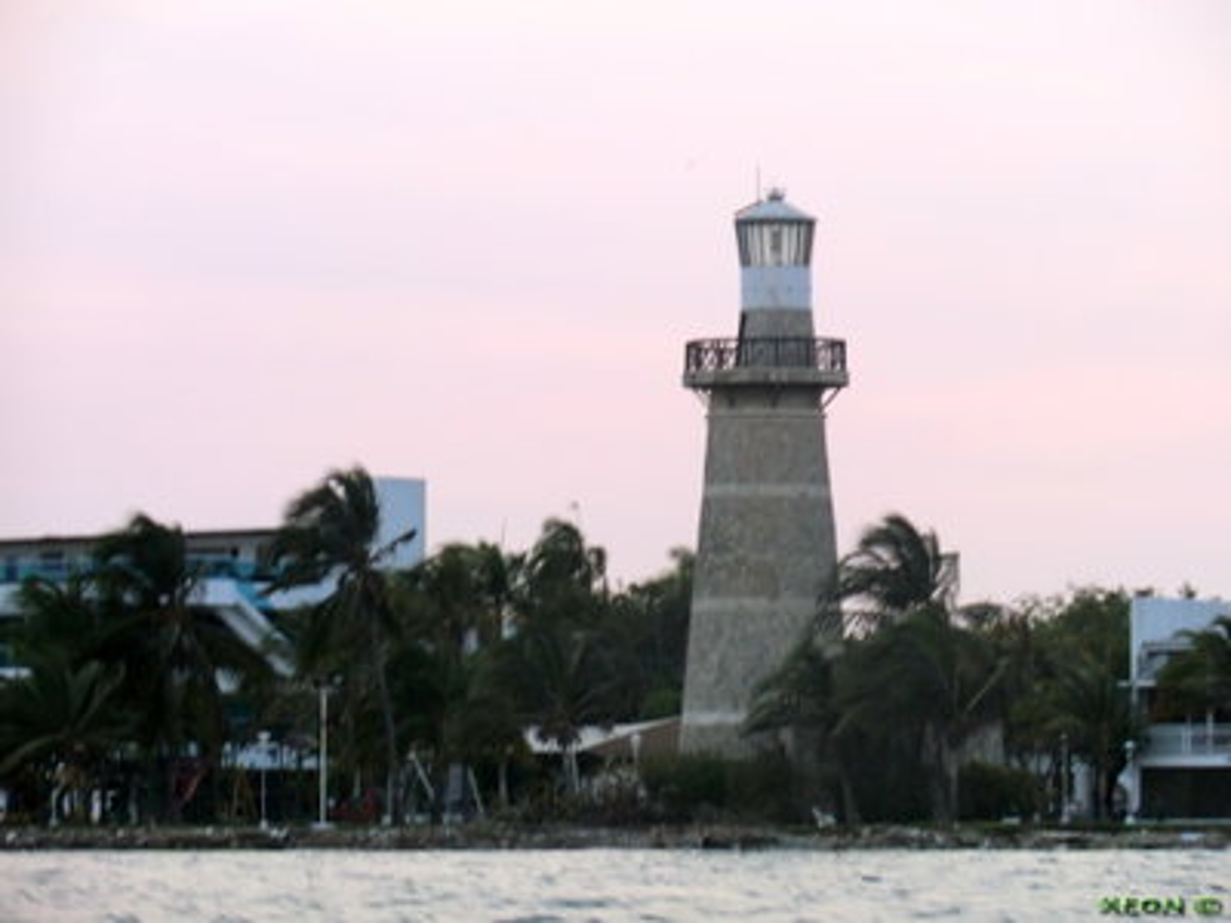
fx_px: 5974
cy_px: 462
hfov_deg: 11.8
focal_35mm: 168
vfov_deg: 8.8
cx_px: 616
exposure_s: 1/80
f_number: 4.8
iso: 200
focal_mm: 30.1
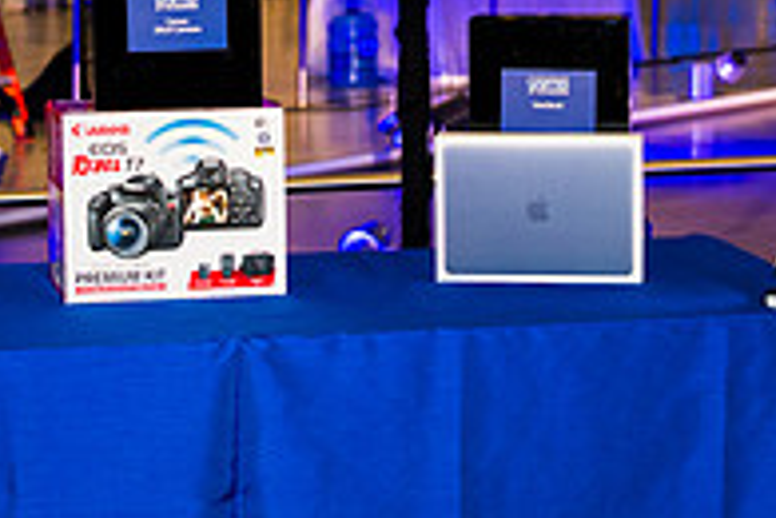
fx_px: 2630
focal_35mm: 122
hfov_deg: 16.8
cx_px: 450
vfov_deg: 11.2
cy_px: 118
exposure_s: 1/50
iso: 500
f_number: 2.1
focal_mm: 41
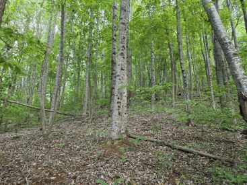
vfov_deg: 58.9
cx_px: 124
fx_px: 164
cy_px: 92
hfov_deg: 73.9
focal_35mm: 23
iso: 250
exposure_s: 1/120
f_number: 1.7
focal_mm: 6.3
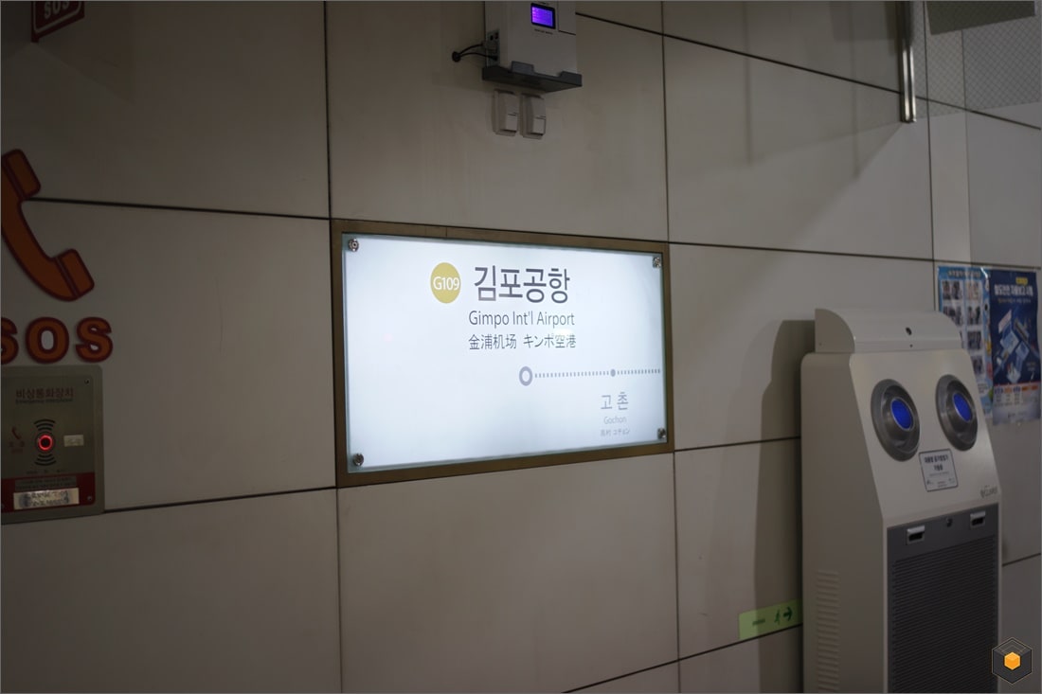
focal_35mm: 45
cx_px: 521
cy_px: 347
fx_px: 1302
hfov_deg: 43.6
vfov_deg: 29.9
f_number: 1.8
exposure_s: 1/60
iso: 125
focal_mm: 45
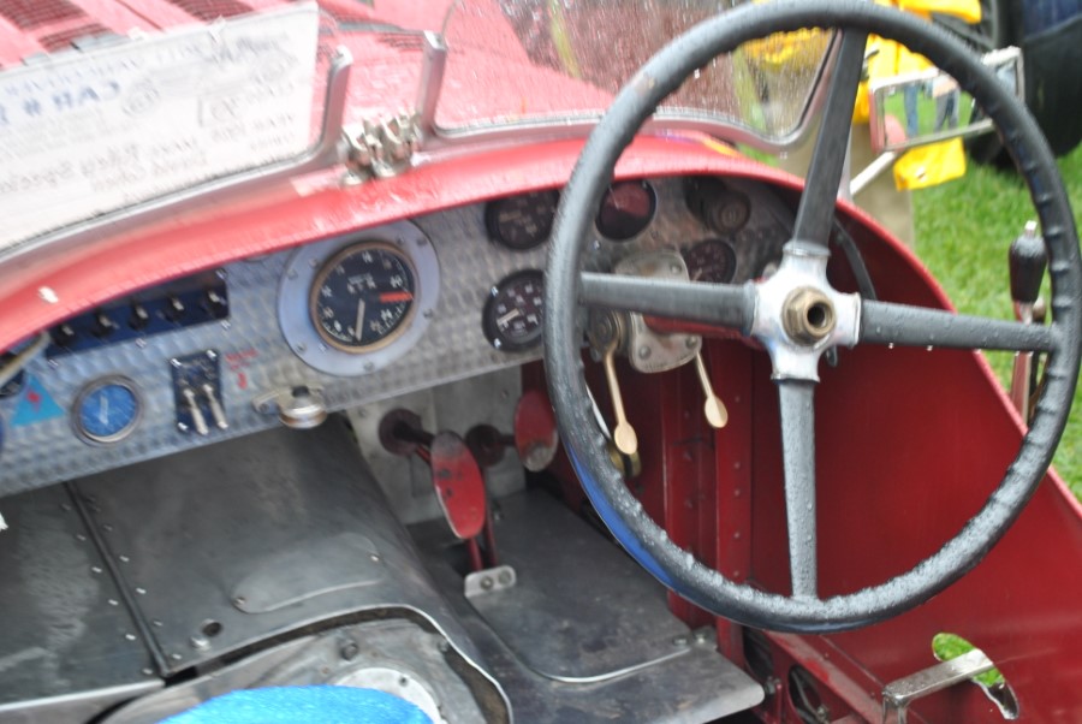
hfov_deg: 29.8
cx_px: 541
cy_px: 362
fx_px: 2031
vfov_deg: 20.2
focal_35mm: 68
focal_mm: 45
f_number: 5.3
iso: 200
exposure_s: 1/60
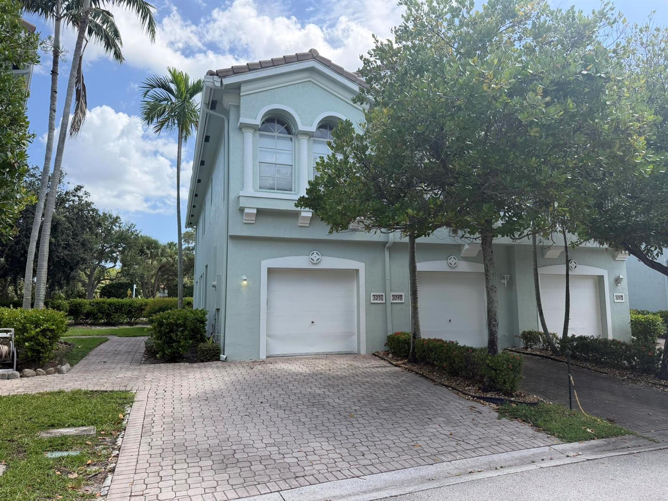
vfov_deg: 56.8
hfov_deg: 71.6
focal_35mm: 24
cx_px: 334
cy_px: 250
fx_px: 463
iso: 100
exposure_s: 1/2703
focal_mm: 6.76
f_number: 1.78
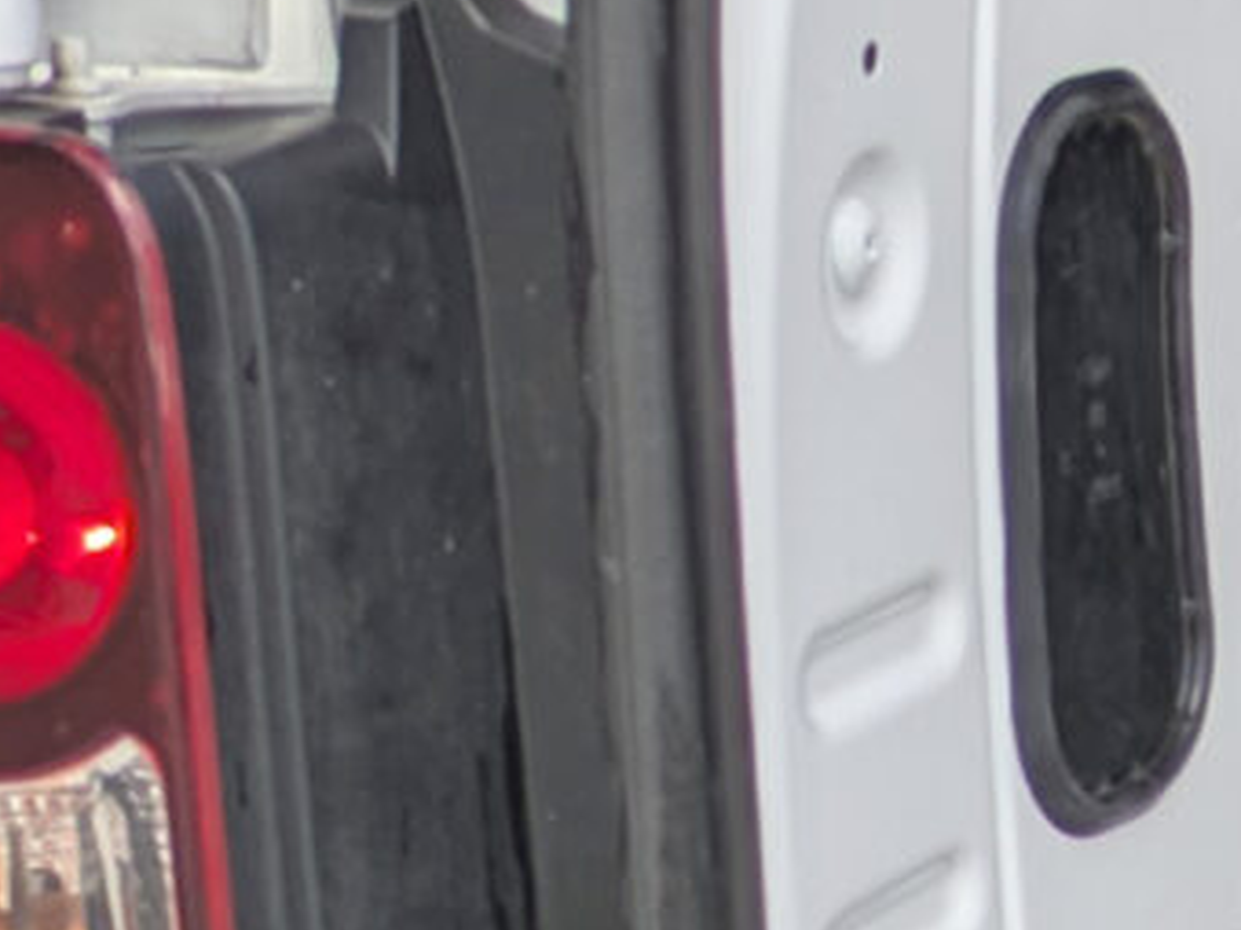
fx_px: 5196
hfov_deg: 10.4
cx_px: 3566
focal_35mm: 145
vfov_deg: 10.2
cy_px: 322
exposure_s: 1/3200
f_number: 1.8
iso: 80
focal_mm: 6.86
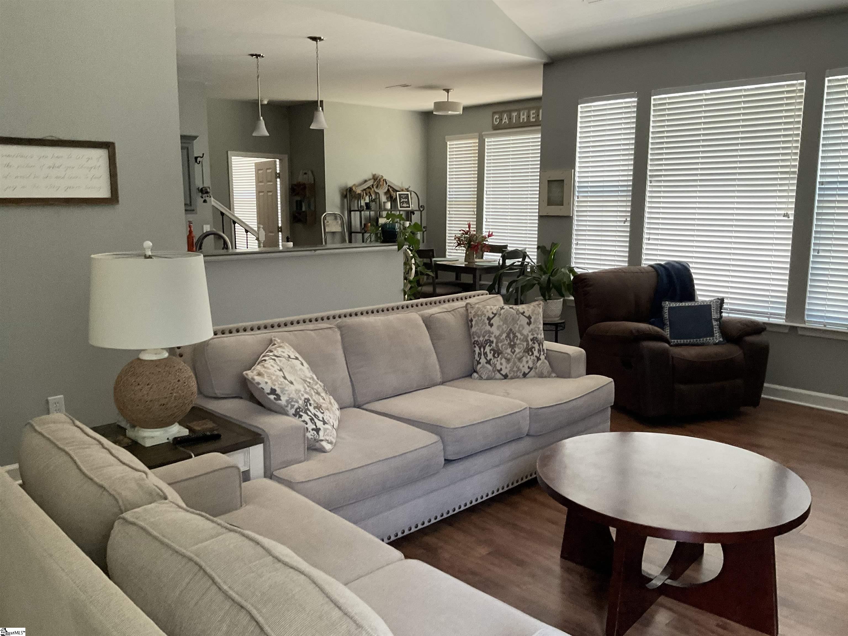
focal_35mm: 29
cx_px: 424
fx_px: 710
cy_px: 318
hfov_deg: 61.7
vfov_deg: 48.2
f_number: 1.8
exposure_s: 1/60
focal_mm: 3
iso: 200
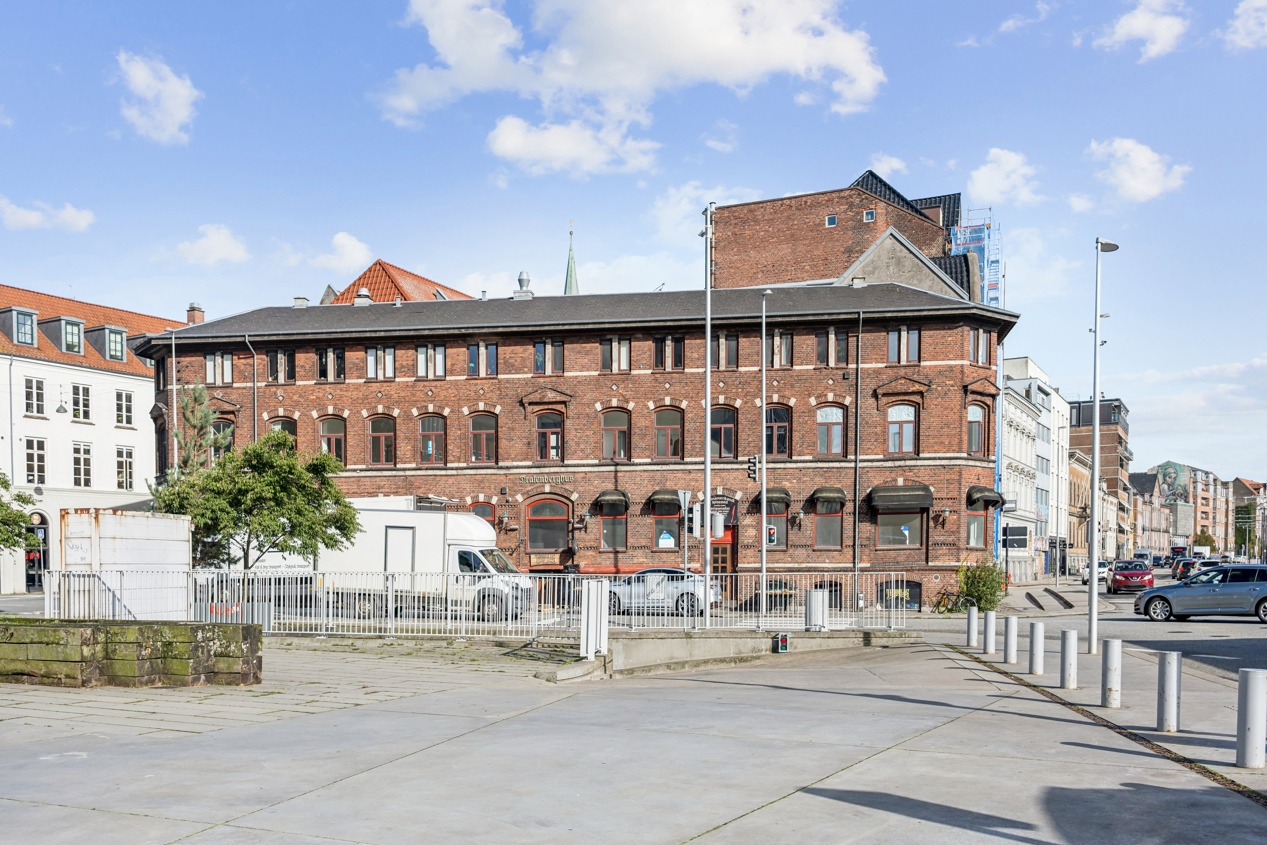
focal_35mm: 29
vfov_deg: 45.0
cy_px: 422
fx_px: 1021
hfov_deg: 63.7
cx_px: 634
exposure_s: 1/2000
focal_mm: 29
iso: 160
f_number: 4
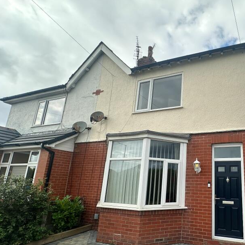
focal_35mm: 21
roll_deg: -0.5
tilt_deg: +11.8
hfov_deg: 65.9
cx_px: 194
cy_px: 147
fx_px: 168
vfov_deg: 71.4
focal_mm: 2.22
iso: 40
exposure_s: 1/1135
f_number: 2.2
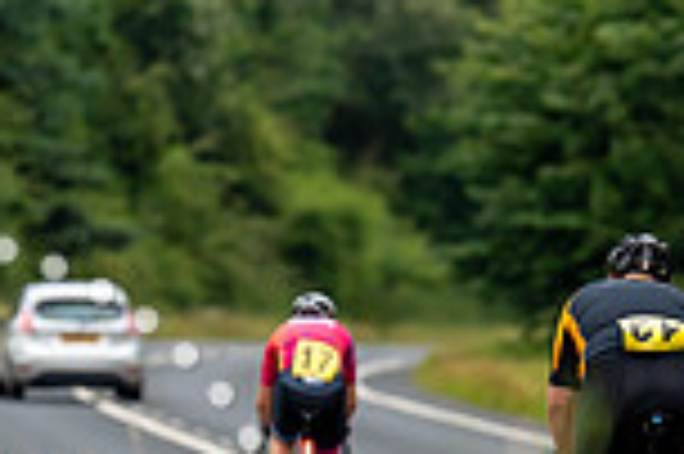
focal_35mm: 688
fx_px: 13058
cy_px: 416
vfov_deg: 2.0
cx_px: 598
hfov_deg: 3.0
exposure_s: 1/800
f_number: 2.8
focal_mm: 180
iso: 1000
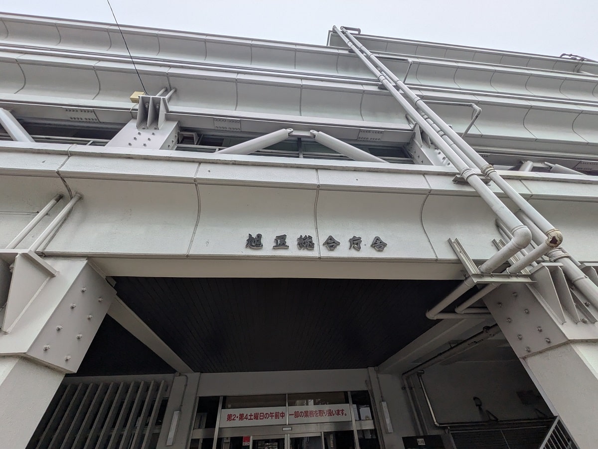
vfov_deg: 85.7
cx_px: 299
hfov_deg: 102.0
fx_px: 242
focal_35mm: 14
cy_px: 224
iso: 48
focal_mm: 1.83
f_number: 2.2
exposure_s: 1/201
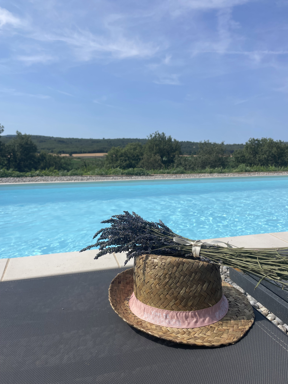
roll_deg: +0.0
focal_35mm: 26
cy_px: 192
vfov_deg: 67.3
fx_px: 288
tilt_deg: -6.7
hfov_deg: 53.1
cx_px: 144
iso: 32
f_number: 1.6
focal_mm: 4.2
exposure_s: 1/4464
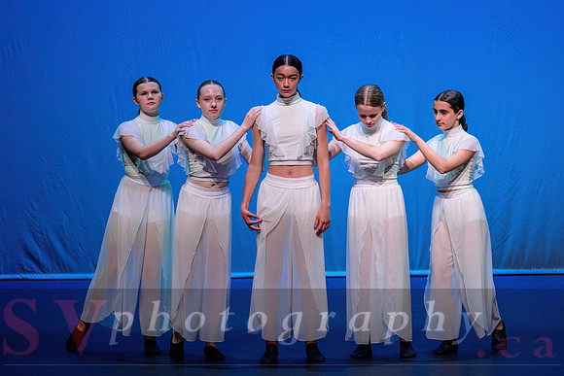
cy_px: 187
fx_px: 3140
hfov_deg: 10.3
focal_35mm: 200
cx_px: 338
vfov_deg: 6.9
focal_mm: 165
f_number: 2.8
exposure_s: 1/500
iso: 1600
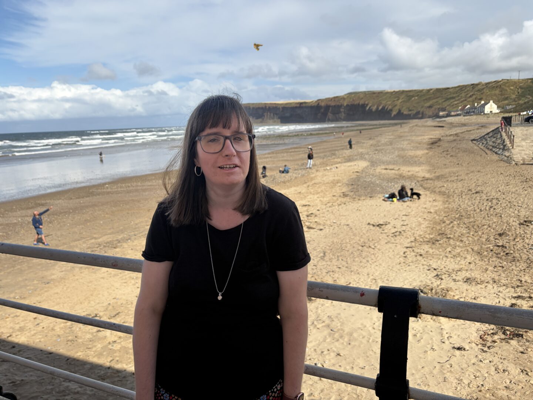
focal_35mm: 26
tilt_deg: -8.7
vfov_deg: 53.1
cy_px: 200
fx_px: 400
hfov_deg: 67.3
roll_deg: +2.9
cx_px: 266
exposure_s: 1/2141
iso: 50
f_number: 1.6
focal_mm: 5.96
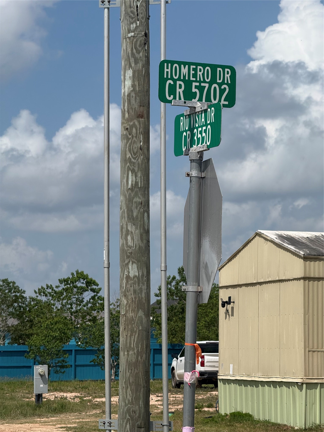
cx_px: 162
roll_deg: +0.7
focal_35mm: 120
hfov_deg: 12.3
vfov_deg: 16.4
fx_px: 1498
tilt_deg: +4.3
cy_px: 216
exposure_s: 1/3344
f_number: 2.8
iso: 50
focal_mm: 15.66
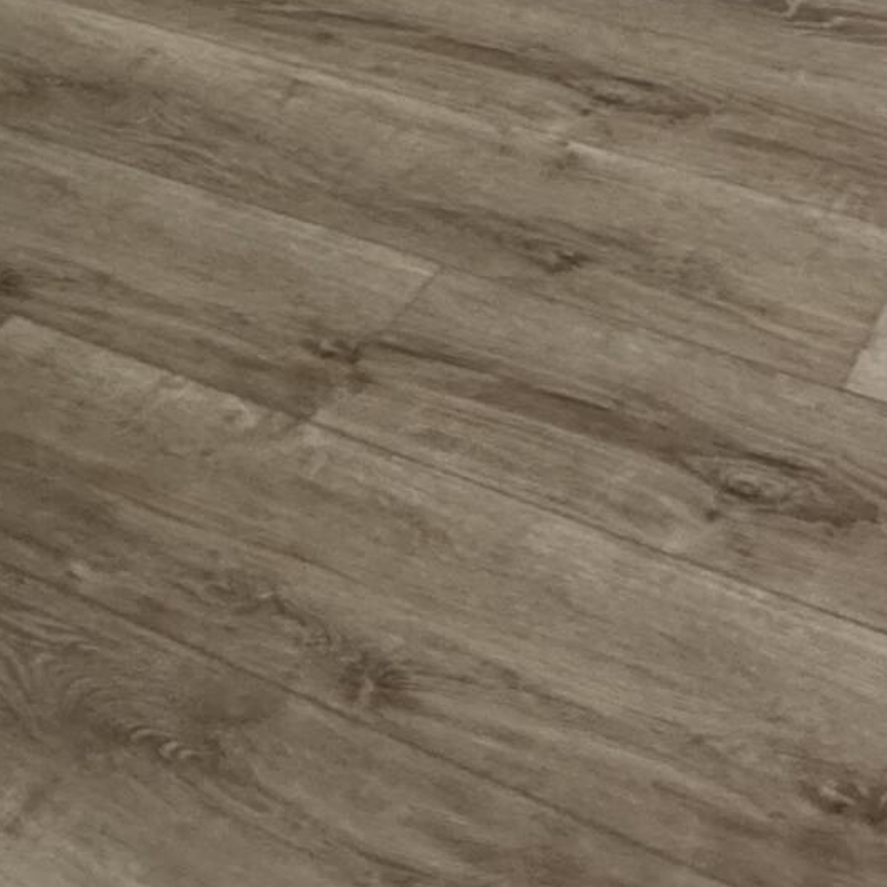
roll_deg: +1.0
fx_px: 2029
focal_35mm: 70
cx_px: 653
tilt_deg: -3.6
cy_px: -974
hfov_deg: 24.4
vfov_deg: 16.9
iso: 250
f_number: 2.2
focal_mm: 2.22
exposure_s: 1/120
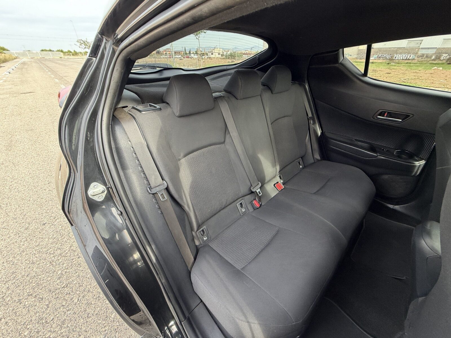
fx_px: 182
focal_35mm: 14
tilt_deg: -32.1
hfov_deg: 102.1
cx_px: 226
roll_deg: +0.2
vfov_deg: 85.7
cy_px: 169
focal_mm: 2.22
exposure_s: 1/121
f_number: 2.2
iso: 125
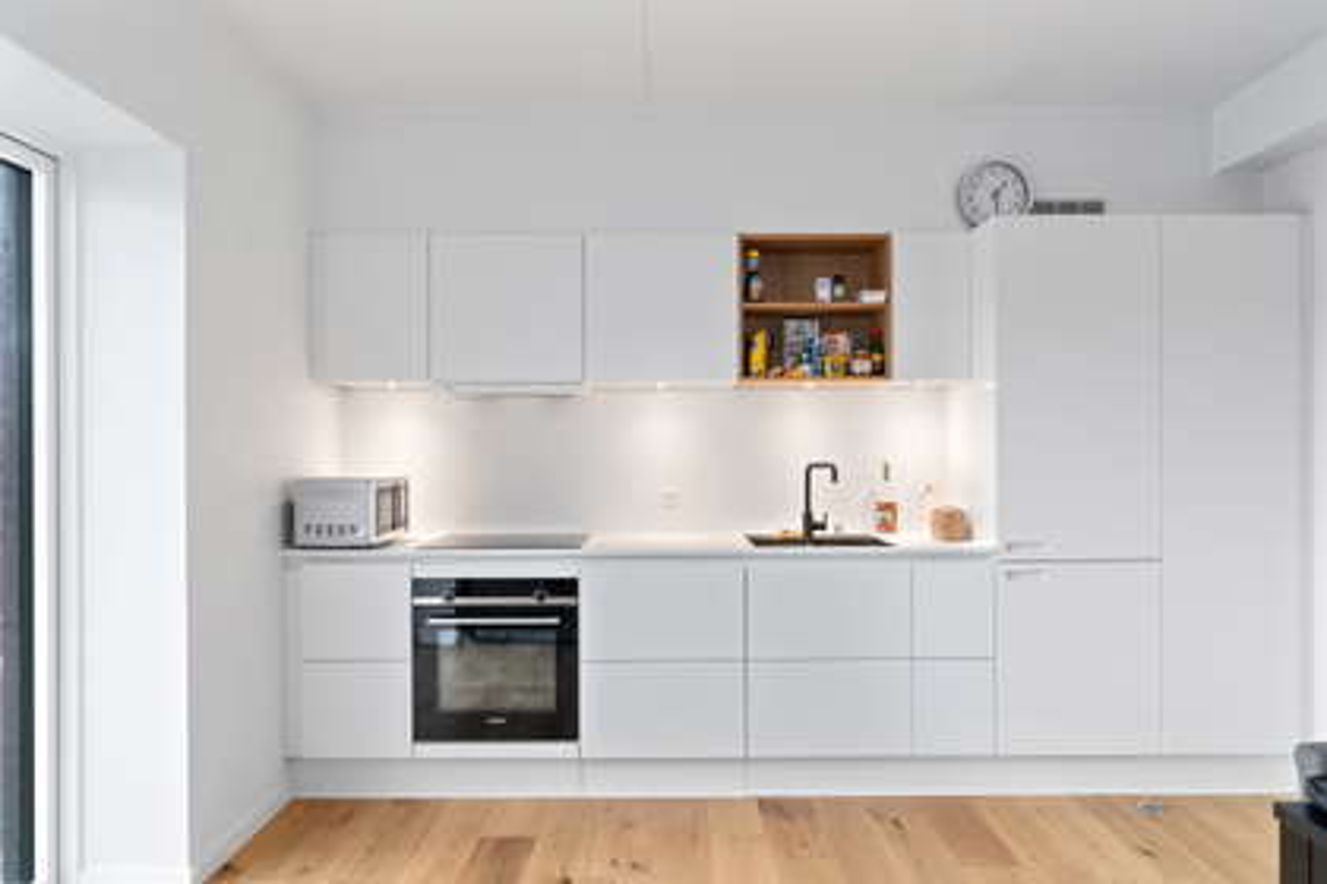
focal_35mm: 24
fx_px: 885
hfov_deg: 73.7
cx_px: 664
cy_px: 442
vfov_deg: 53.1
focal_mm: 16
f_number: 8
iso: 200
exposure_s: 1/3
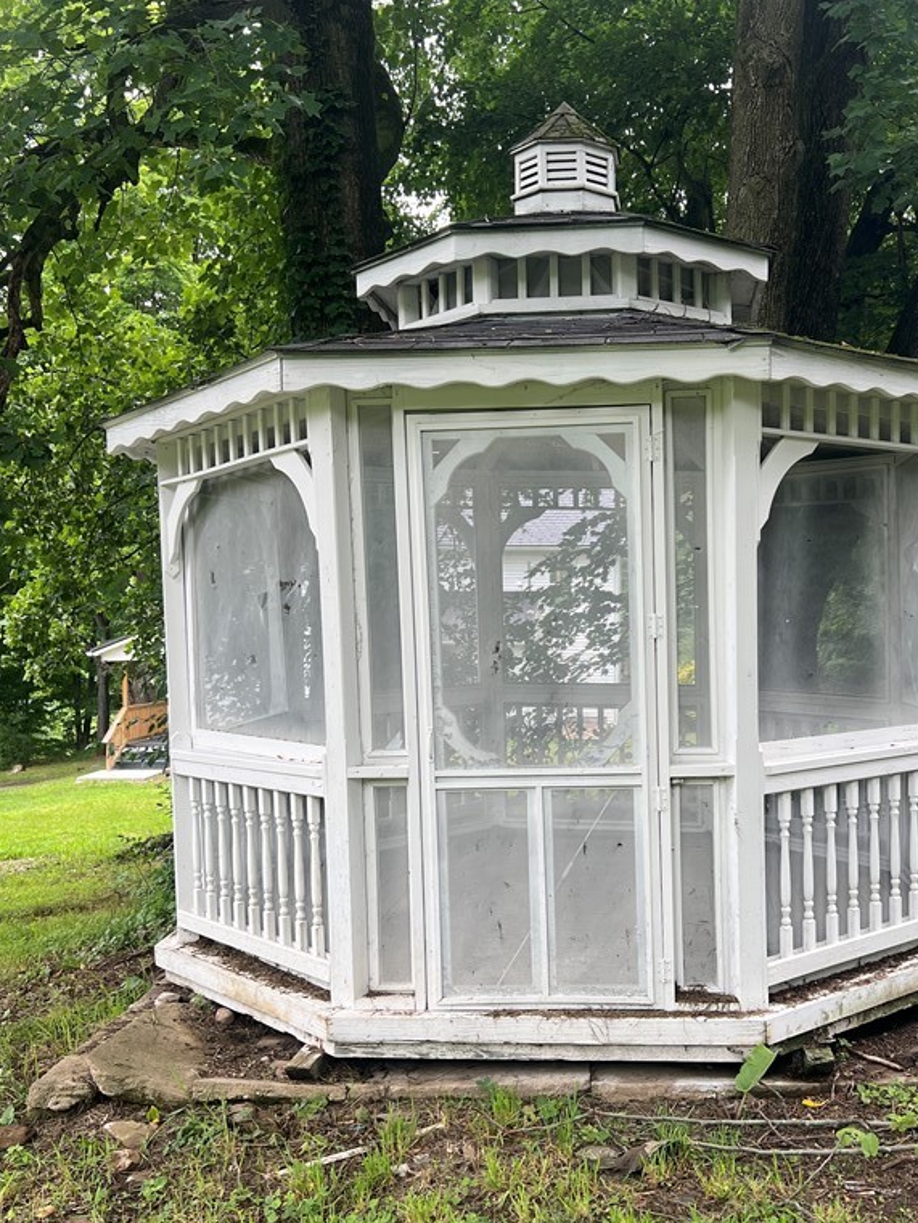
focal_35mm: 35
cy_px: 688
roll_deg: -0.2
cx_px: 580
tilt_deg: -2.7
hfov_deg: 40.4
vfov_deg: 52.5
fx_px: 1237
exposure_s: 1/328
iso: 50
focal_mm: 5.7
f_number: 1.5
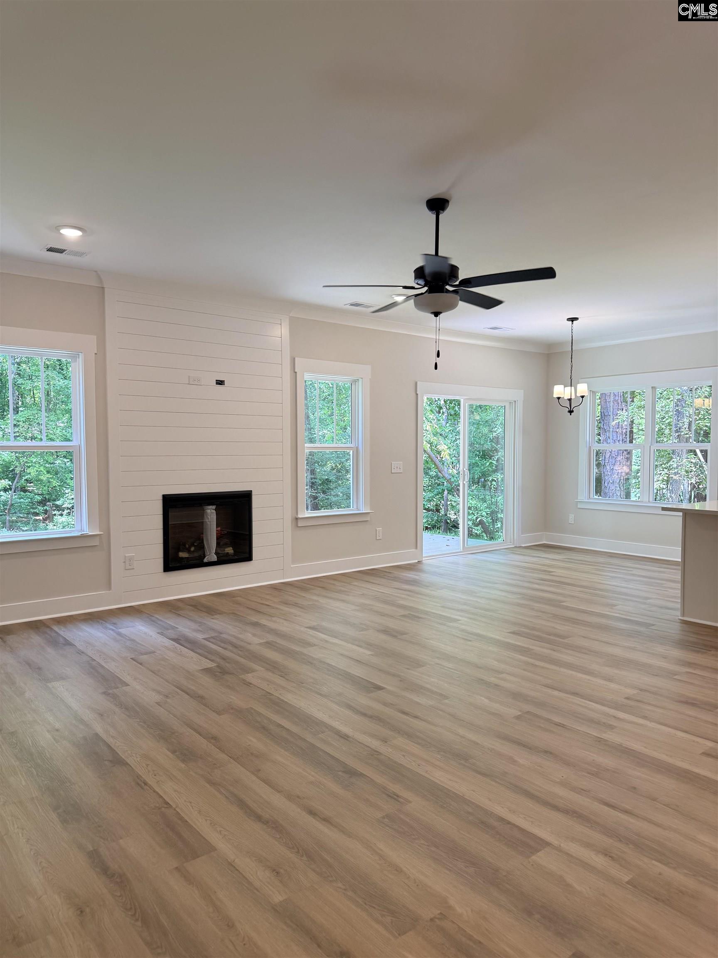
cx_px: 359
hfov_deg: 56.8
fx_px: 664
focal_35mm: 24
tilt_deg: -2.7
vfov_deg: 71.6
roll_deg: -0.5
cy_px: 479
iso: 80
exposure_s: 1/120
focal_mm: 6.76
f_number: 1.78
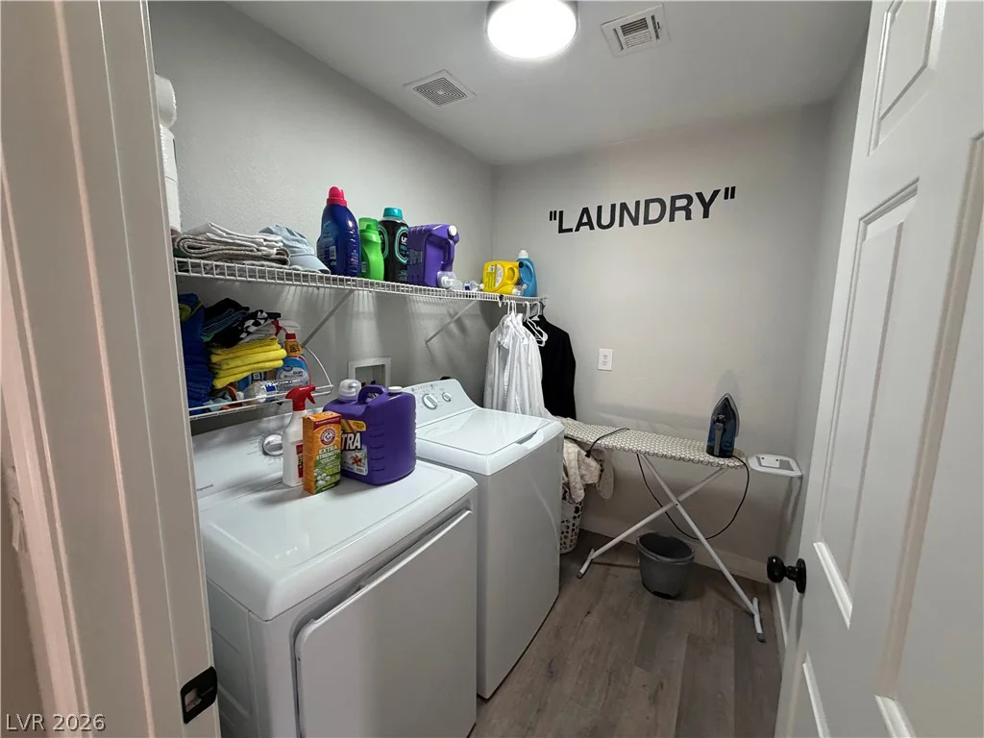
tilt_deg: -10.4
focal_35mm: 14
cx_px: 492
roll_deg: +0.8
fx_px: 398
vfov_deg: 85.7
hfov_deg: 102.1
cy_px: 369
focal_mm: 2.22
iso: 320
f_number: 2.2
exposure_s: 1/74
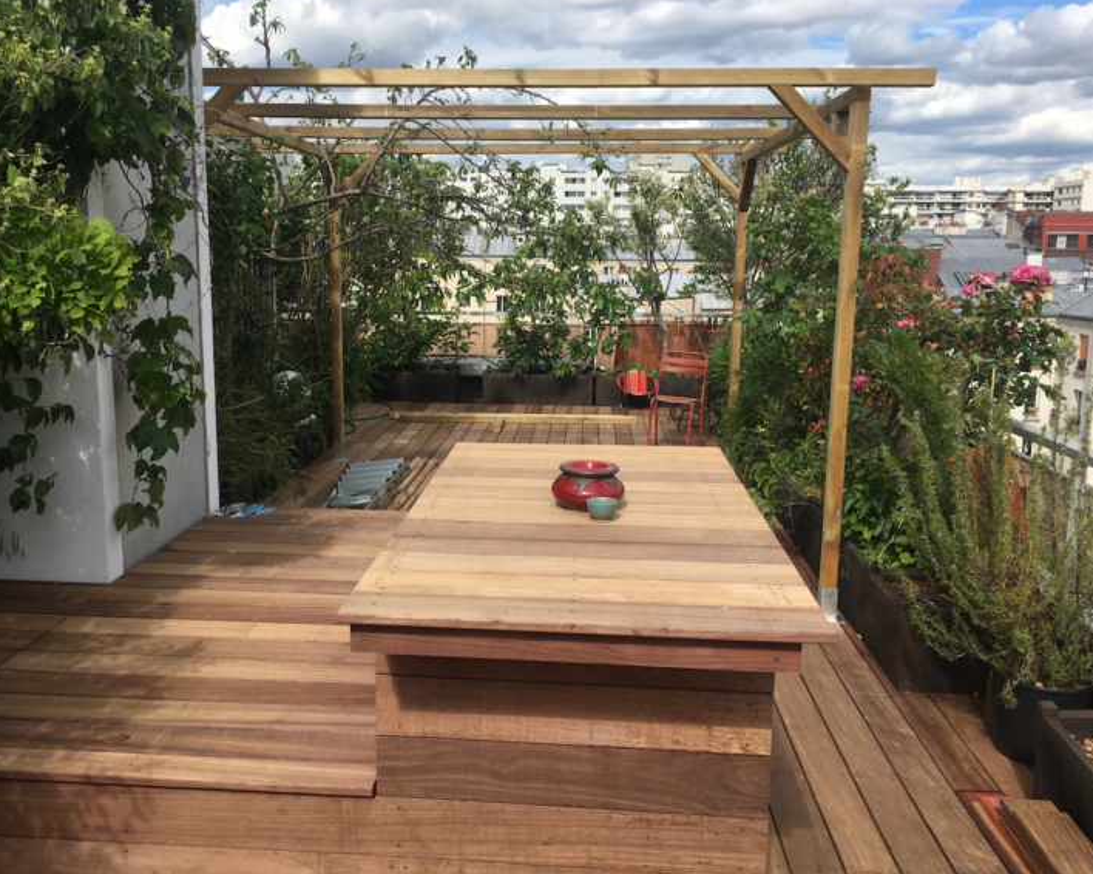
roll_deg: -0.6
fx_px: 1035
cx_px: 511
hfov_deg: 55.6
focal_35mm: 32
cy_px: 426
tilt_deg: -9.0
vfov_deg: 45.8
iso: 25
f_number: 2.2
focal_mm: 4.15
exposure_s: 1/1637
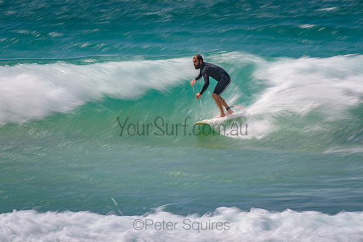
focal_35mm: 613
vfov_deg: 2.2
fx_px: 6182
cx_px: 222
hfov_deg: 3.4
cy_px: 104
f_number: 18
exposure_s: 1/15
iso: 31
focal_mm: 500
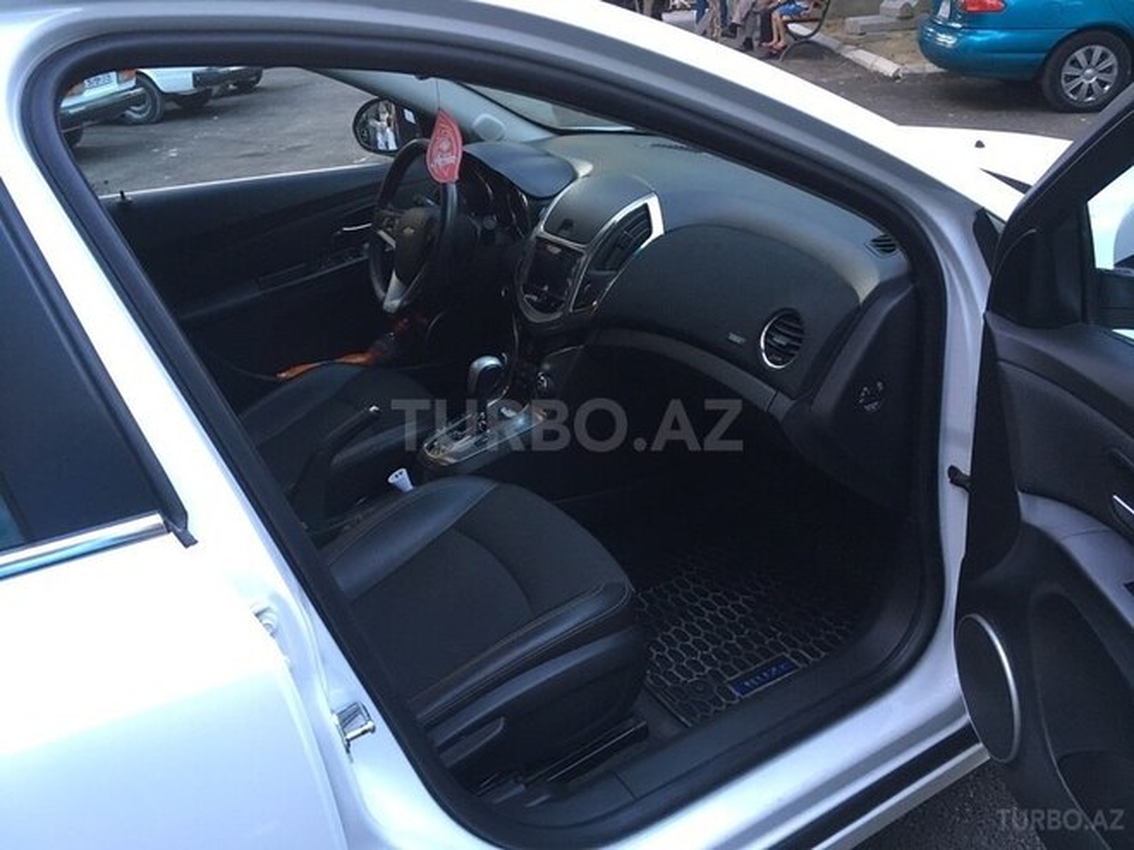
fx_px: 950
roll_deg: +3.8
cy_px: 425
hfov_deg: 61.7
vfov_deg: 48.2
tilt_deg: -27.8
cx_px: 567
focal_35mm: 29
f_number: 2.2
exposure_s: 1/33
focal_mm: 4.15
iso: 125
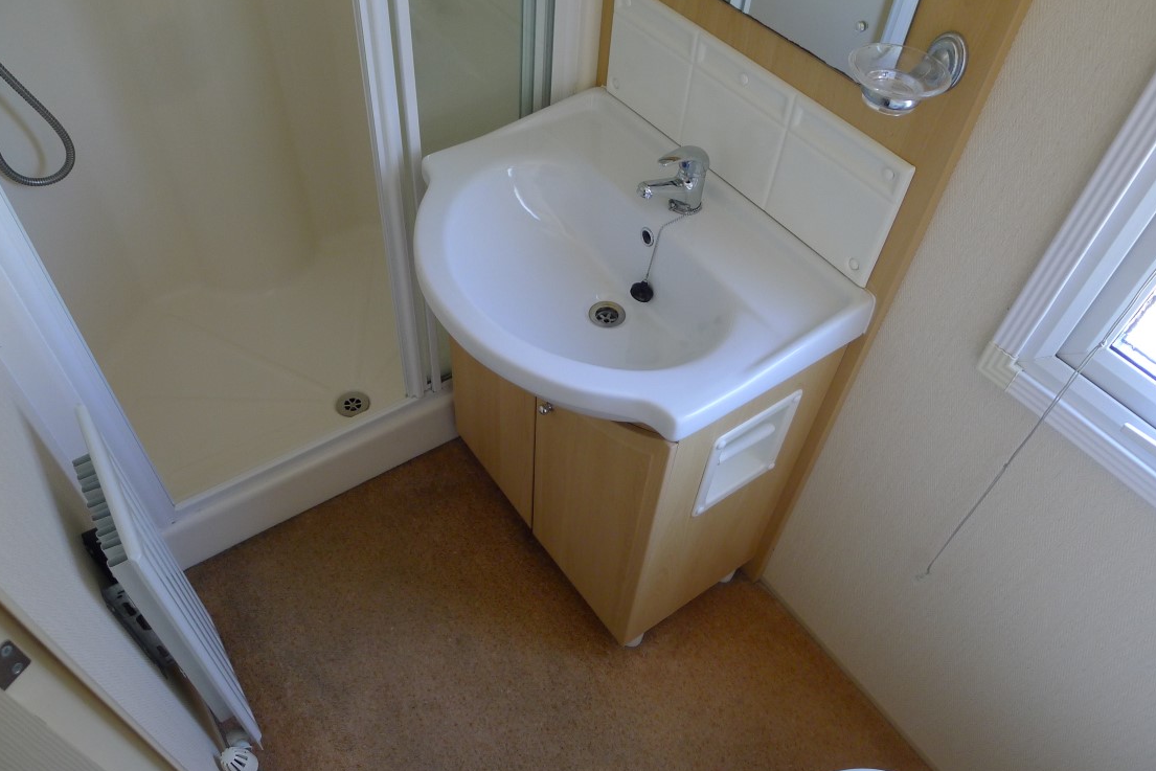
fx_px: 803
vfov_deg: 51.3
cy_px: 399
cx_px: 592
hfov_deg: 71.5
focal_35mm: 25
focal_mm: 5.1
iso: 200
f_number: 2
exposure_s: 1/60
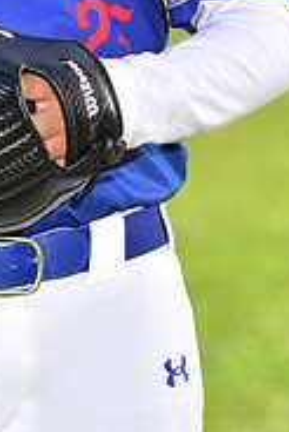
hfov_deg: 3.2
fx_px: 5108
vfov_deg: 4.8
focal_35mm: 425
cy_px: -228
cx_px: -13
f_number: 5
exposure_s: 1/200
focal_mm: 135
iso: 80
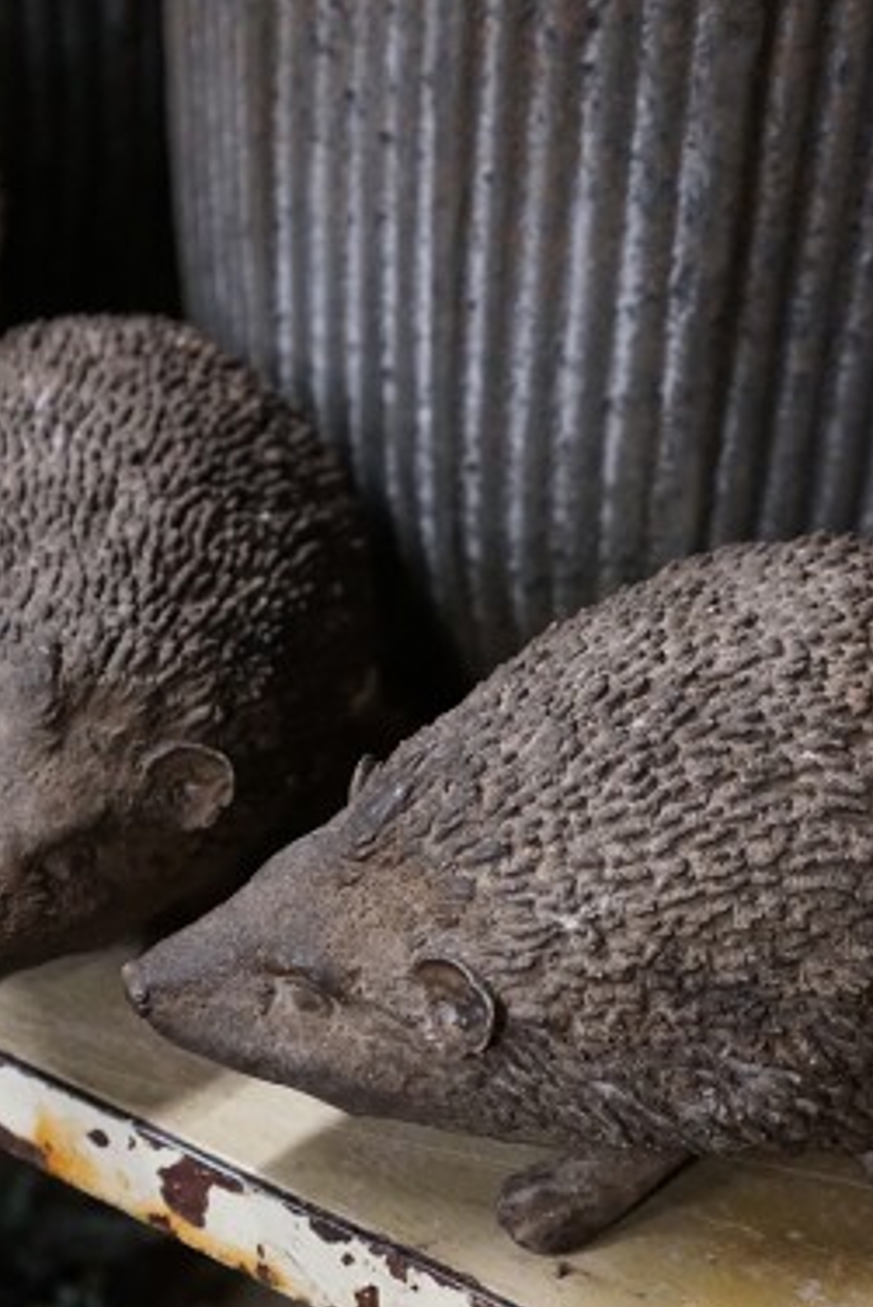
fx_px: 2144
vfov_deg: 33.7
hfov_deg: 23.0
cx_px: 376
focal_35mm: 59
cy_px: 841
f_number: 4
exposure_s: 1/160
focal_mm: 37
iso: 5000
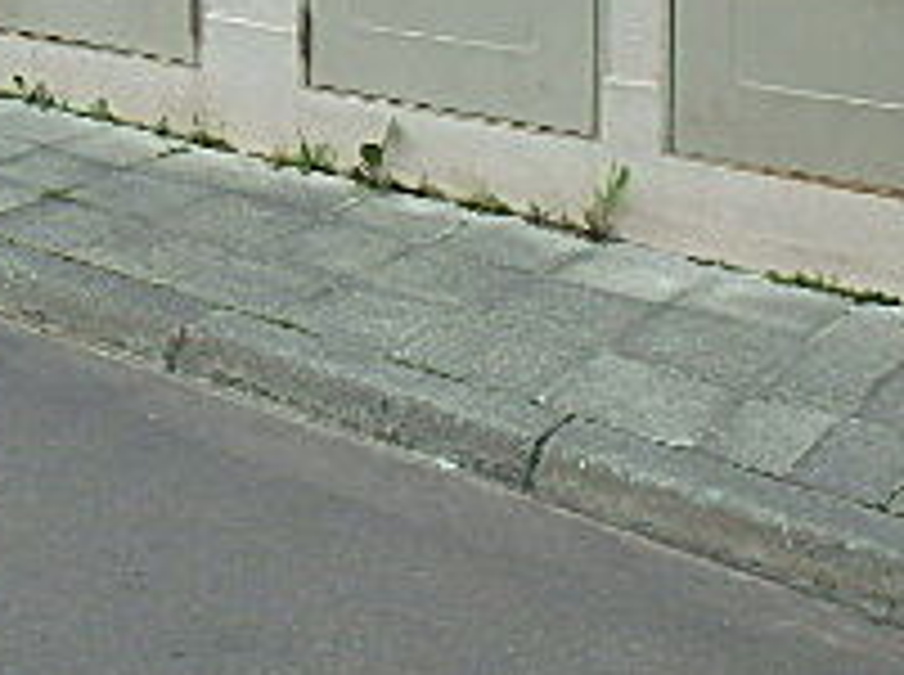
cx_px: 76
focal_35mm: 67
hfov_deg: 27.9
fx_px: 1747
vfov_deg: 20.1
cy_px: -202
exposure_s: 1/400
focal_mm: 3.7
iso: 125
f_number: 3.5
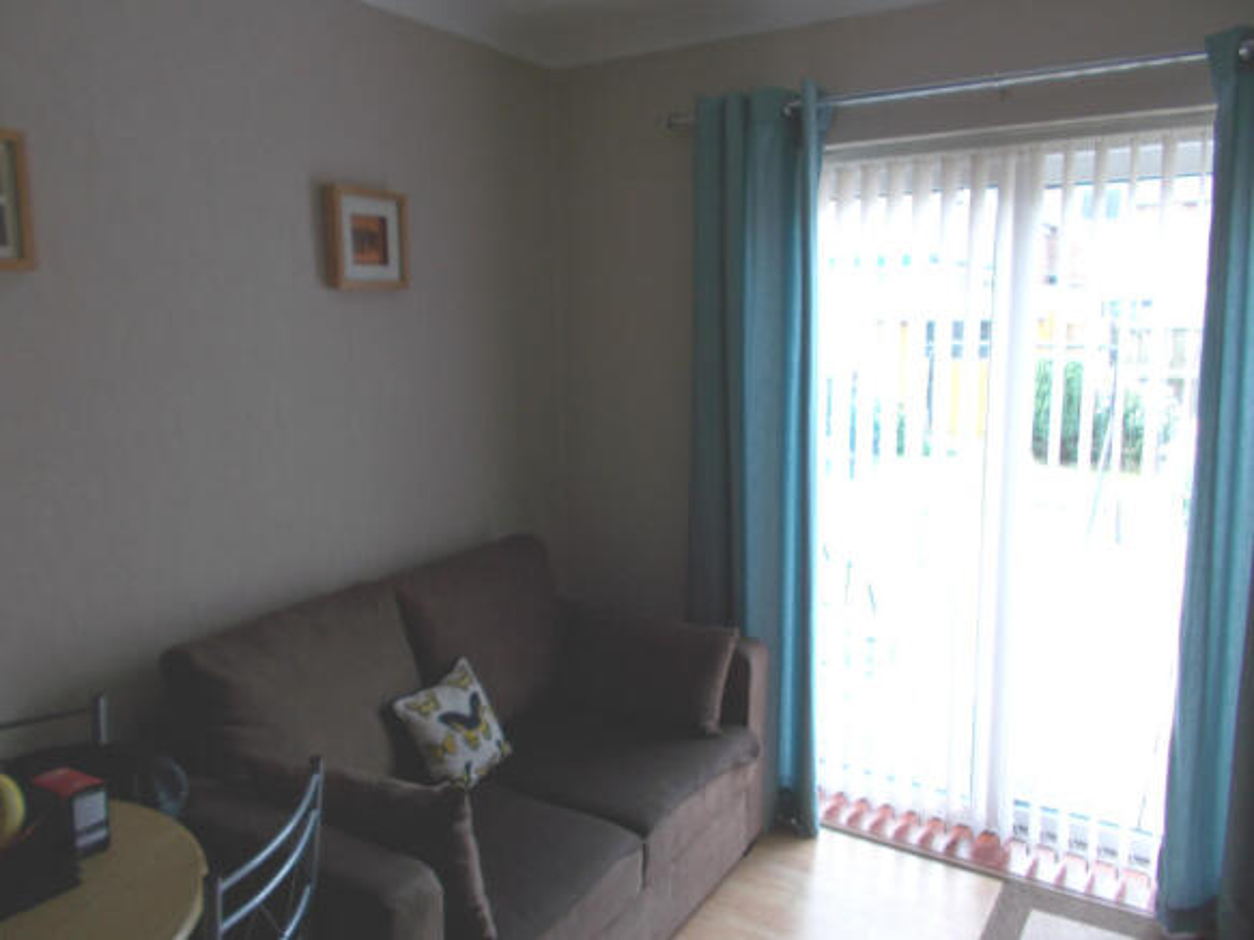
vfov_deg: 53.0
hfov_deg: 67.3
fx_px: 942
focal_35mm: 26
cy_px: 470
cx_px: 627
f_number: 3.2
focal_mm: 4.6
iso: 80
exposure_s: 1/60
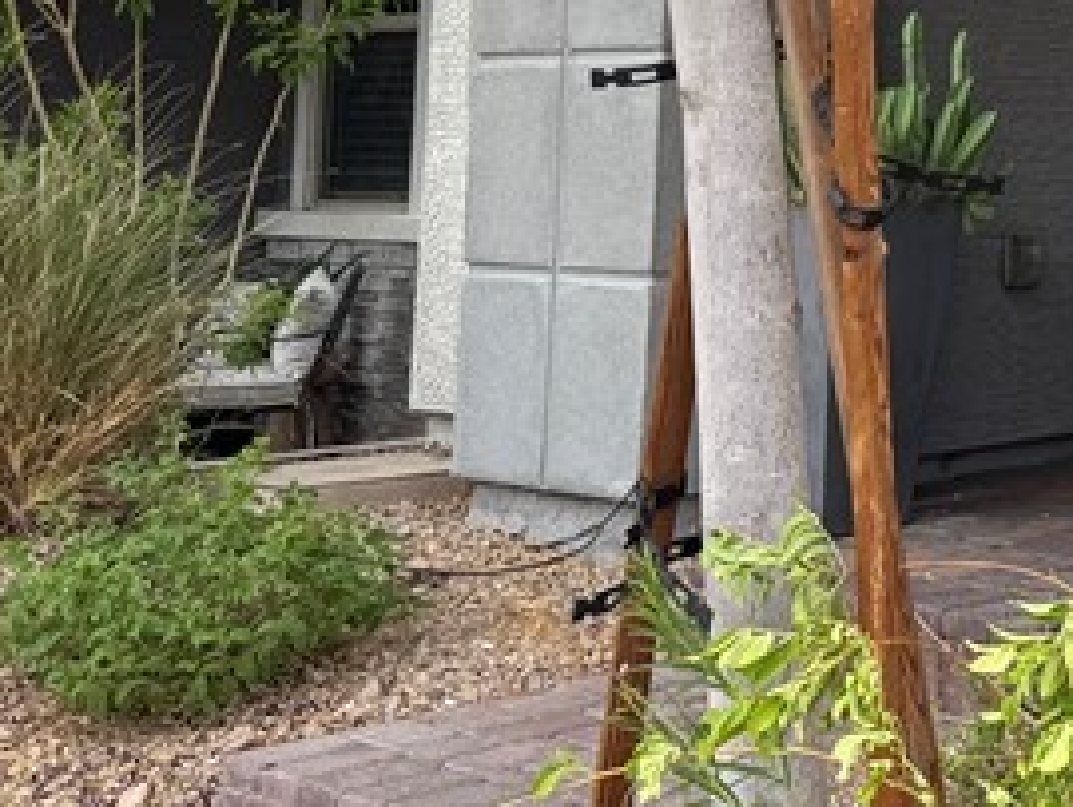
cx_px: 1717
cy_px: -382
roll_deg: +0.8
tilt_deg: +8.8
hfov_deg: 18.5
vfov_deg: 15.1
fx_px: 2823
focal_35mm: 91
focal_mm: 6.76
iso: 80
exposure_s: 1/404
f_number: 1.78
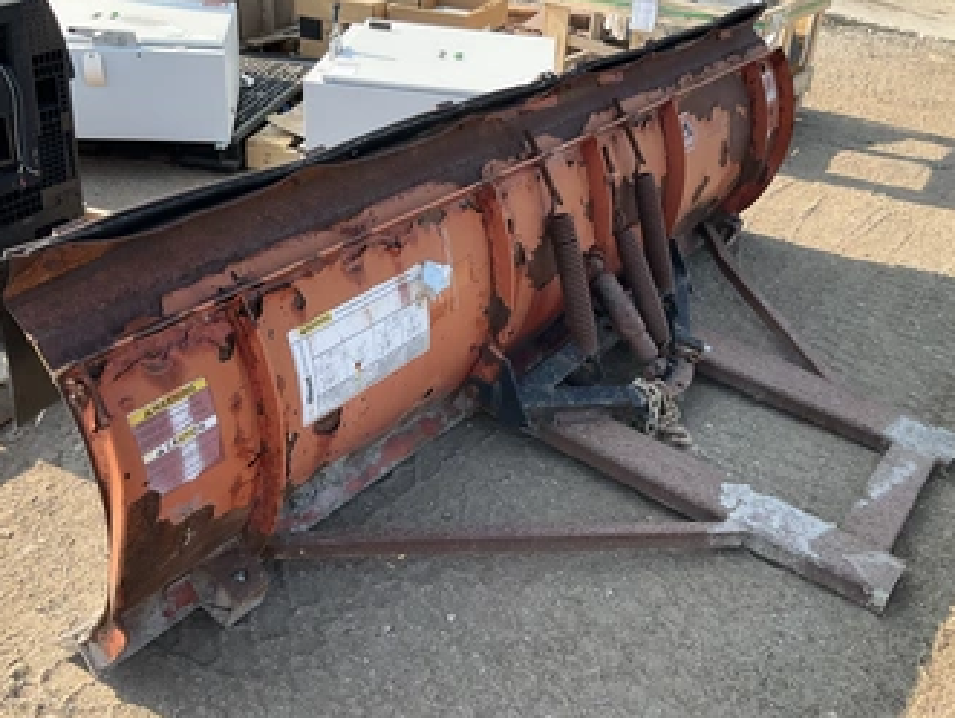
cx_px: 476
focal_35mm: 35
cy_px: 392
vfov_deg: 40.7
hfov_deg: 52.6
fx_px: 967
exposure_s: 1/509
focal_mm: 3
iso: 25
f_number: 1.8
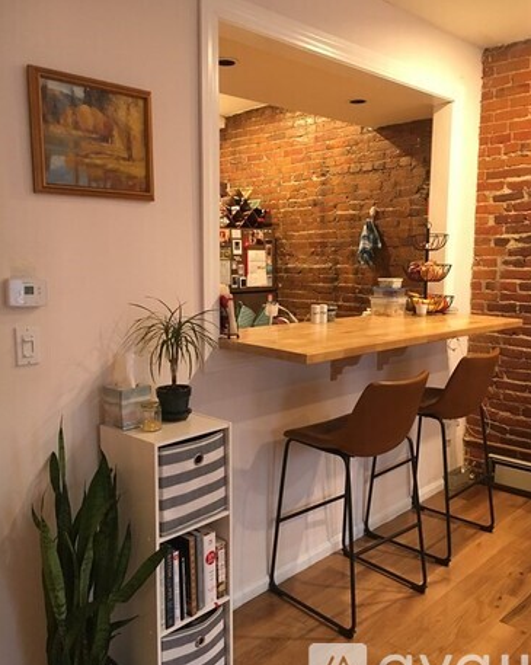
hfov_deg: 47.1
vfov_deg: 57.2
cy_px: 338
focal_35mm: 31
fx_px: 610
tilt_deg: -7.1
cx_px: 271
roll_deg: +0.4
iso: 200
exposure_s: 1/20
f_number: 2.2
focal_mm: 4.15
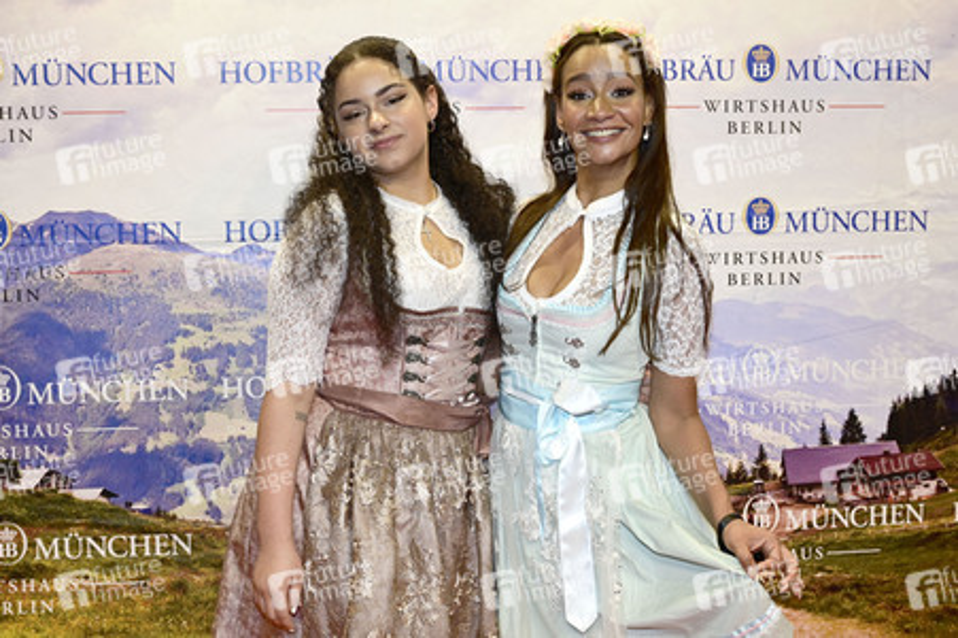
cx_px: 479
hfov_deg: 43.6
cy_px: 319
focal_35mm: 45
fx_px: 1197
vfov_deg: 29.8
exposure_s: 1/200
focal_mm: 45
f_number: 5.6
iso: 1000
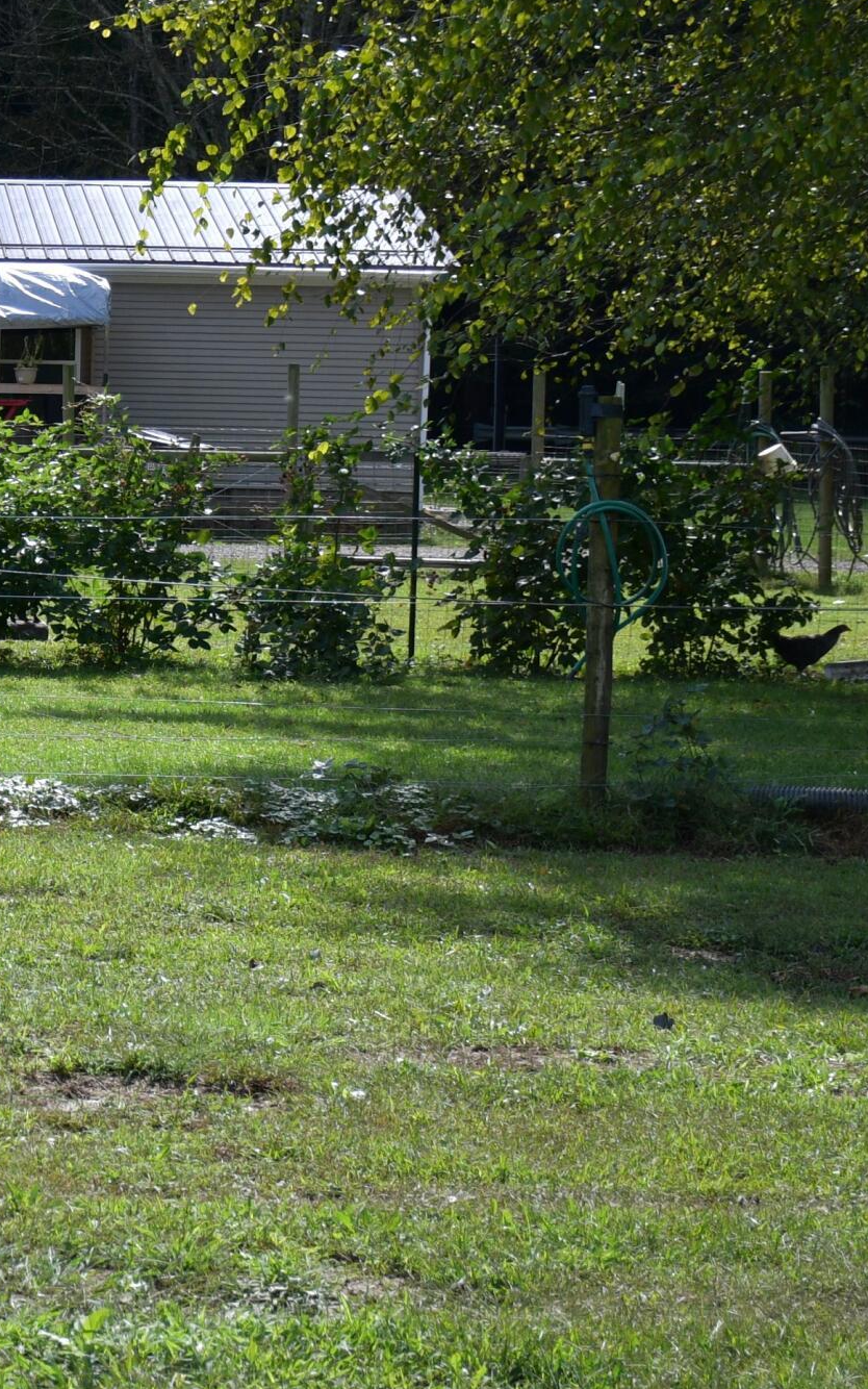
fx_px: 4163
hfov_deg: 11.4
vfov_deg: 18.9
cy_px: 450
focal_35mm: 110
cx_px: -483
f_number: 4
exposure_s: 1/1250
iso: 200
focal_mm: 32
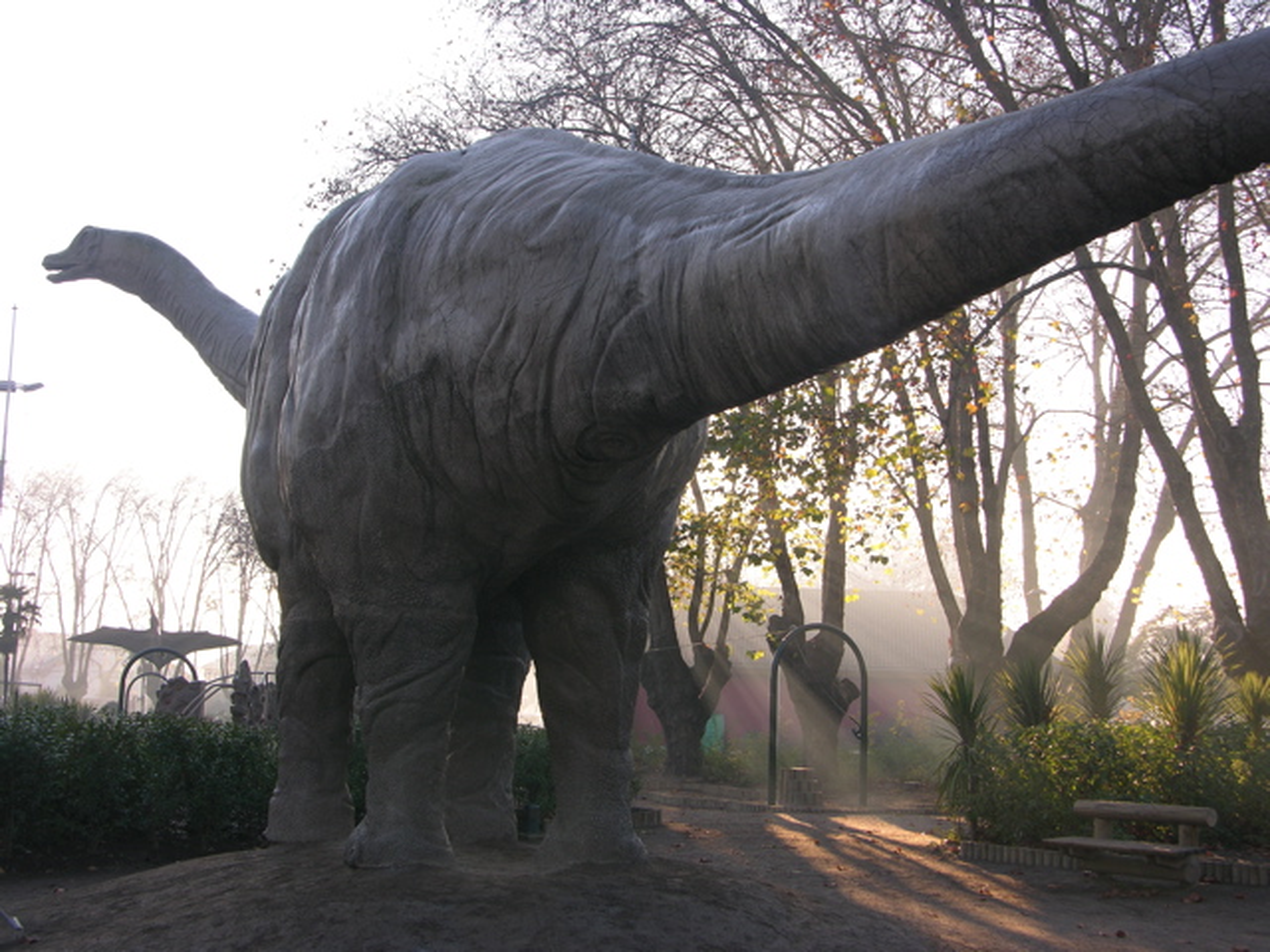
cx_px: 635
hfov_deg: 41.2
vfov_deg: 31.5
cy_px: 476
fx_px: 1688
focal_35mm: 46
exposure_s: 1/61.8
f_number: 4.2
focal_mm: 11.6
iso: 50
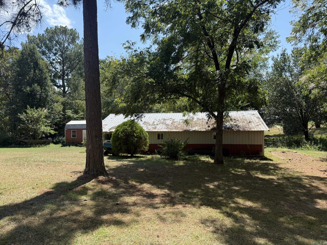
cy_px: 122
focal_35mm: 24
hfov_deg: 71.6
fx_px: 227
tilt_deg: +0.7
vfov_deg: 56.8
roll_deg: +0.5
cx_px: 164
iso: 100
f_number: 1.78
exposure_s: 1/2169
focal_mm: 6.76
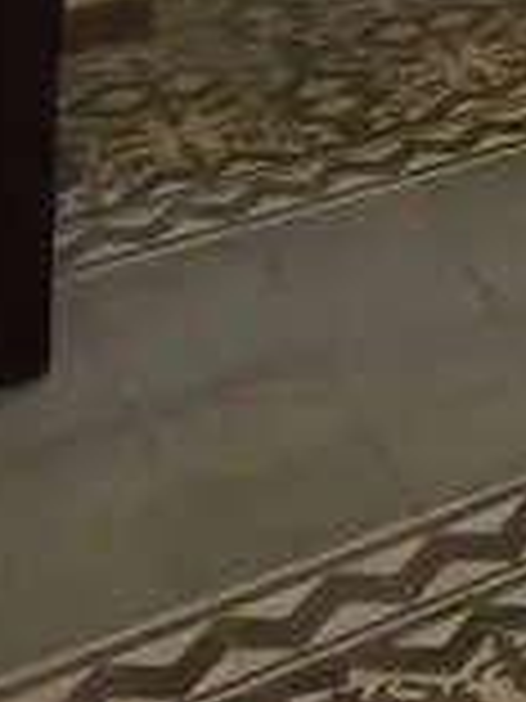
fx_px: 1945
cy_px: -783
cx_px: 1493
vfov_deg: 15.4
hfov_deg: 11.1
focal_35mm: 96
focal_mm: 1.65
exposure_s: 1/14.3
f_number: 2.2
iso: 500
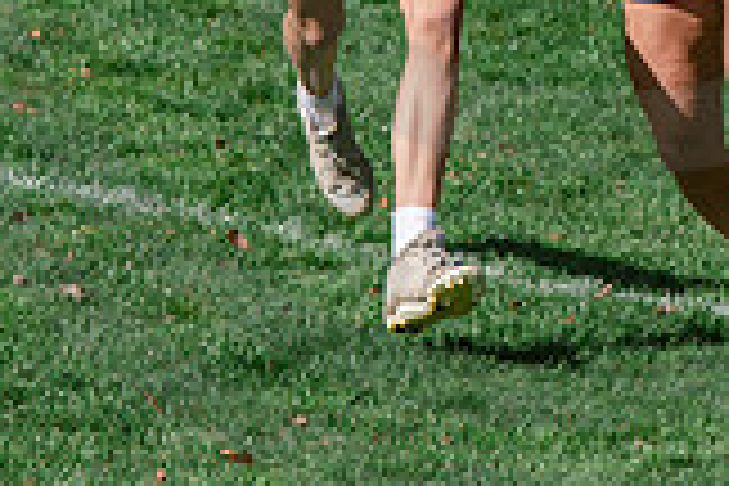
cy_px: -263
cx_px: 590
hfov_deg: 3.6
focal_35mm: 574
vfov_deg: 2.4
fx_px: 11623
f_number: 5
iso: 250
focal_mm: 160
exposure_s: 1/1600
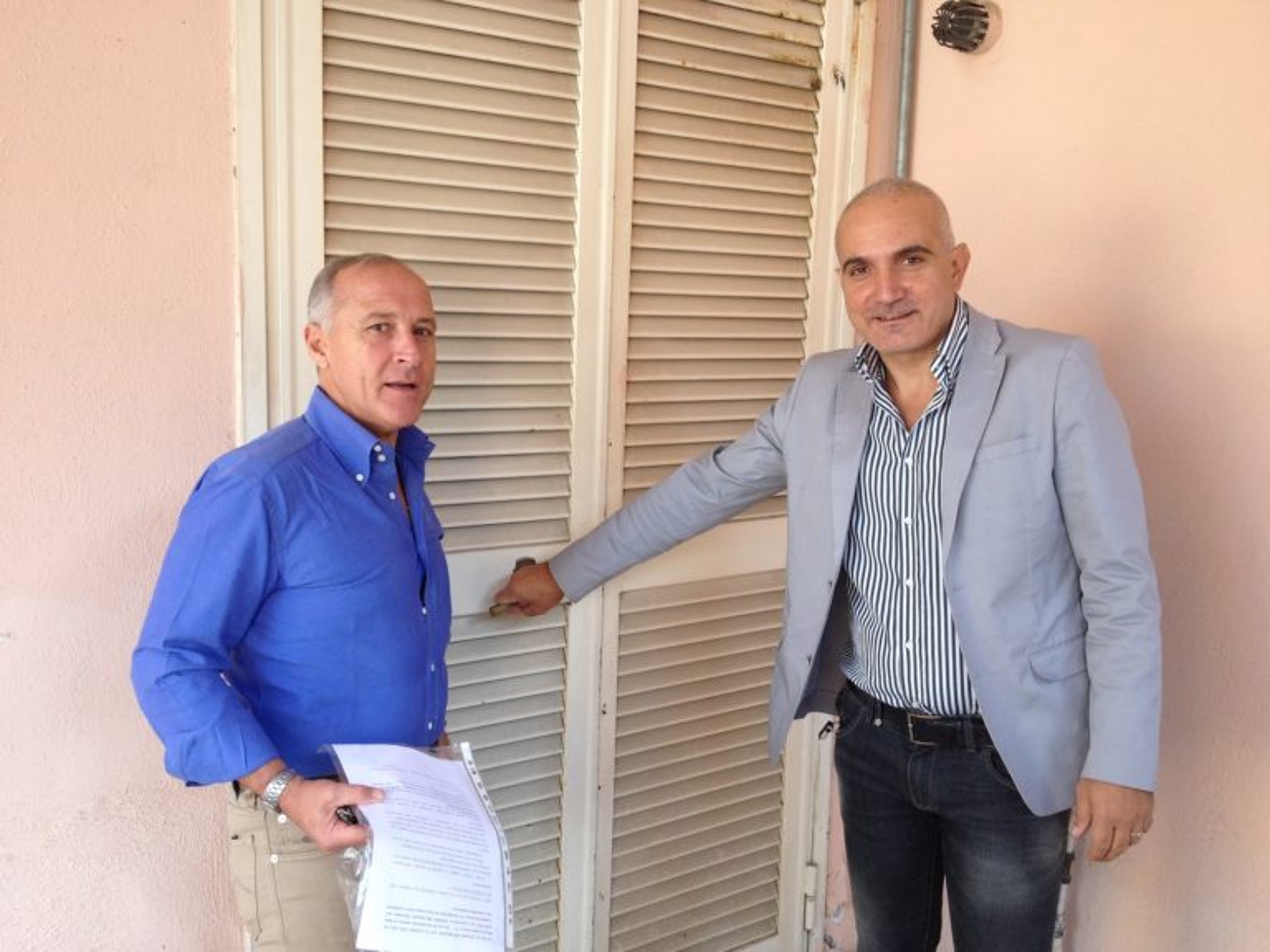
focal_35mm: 35
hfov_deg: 52.6
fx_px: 1284
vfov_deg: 40.7
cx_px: 635
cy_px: 476
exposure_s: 1/120
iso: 80
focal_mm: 4.28
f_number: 2.4
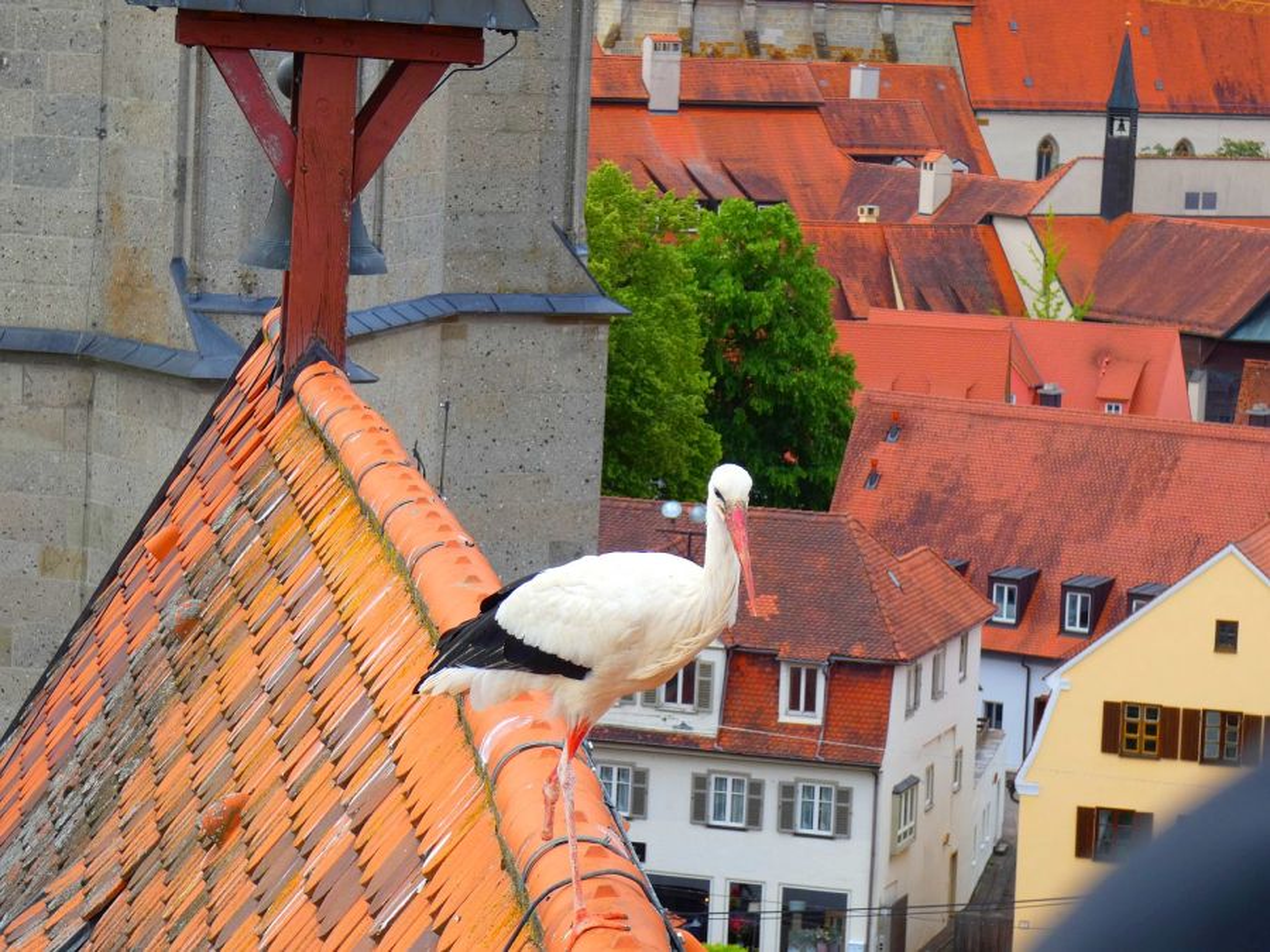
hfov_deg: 14.3
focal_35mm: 138
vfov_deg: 10.7
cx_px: 635
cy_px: 476
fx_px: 5063
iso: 80
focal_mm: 24.7
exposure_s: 1/125
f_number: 5.3
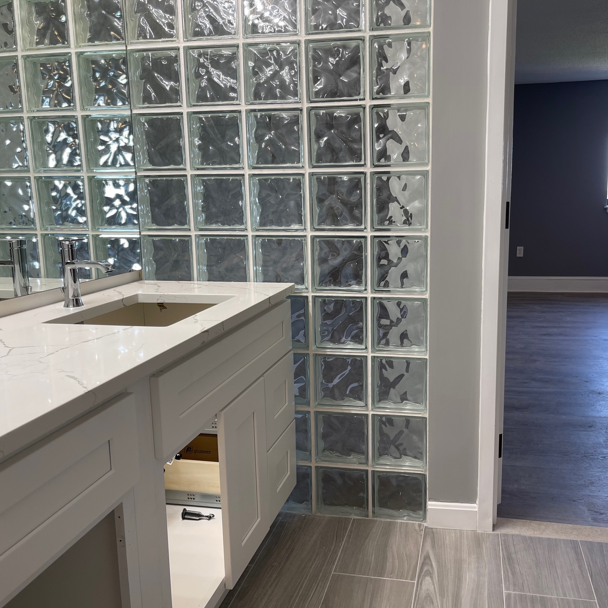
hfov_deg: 52.3
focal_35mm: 31
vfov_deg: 52.5
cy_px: 303
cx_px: 352
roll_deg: +1.4
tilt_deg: -10.0
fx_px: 616
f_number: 1.6
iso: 64
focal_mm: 5.1
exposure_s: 1/120
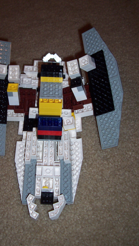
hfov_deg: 28.8
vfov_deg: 49.4
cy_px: 121
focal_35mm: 41
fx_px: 269
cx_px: 45
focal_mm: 5.6
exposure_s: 1/60
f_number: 2.8
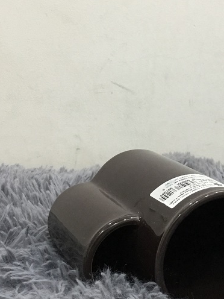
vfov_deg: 26.0
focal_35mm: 75
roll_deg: +1.5
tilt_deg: -12.7
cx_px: 177
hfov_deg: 19.5
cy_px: 154
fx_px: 647
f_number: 2.4
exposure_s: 1/33
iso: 125
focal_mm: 3.3
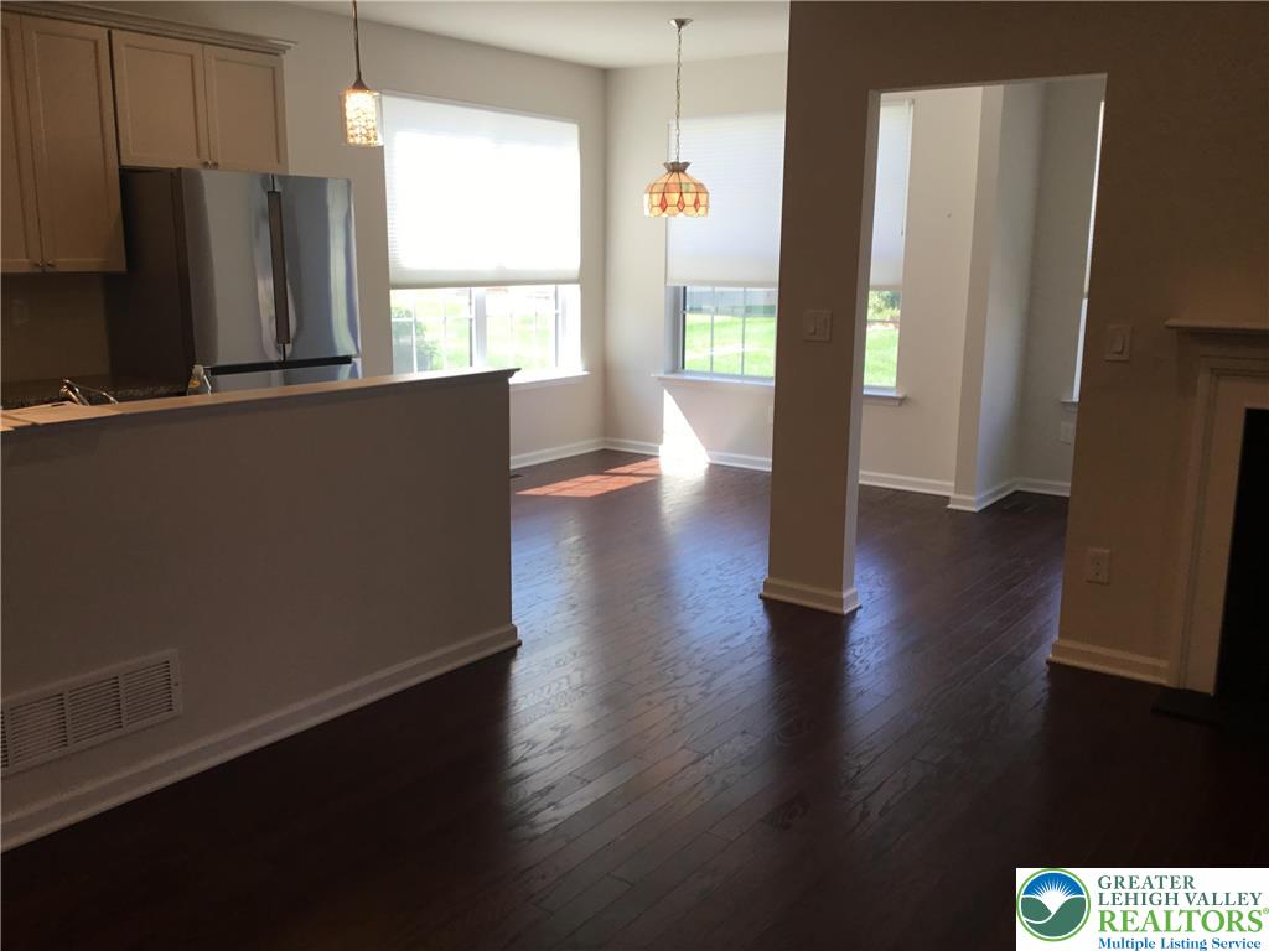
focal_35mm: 31
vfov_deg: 45.4
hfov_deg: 58.4
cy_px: 476
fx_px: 1136
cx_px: 634
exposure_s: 1/60
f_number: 2.4
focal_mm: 3.3
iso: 25
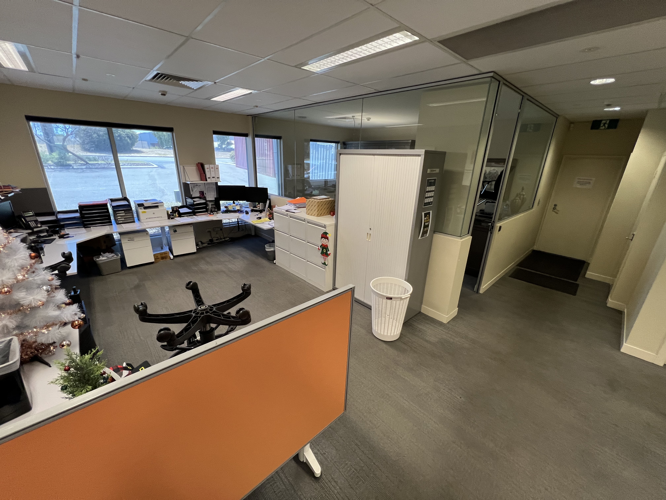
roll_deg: -1.7
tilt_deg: -19.5
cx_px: 333
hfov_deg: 106.2
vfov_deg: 89.9
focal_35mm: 13
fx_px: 250
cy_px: 250
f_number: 1.8
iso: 160
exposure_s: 1/100
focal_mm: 1.57
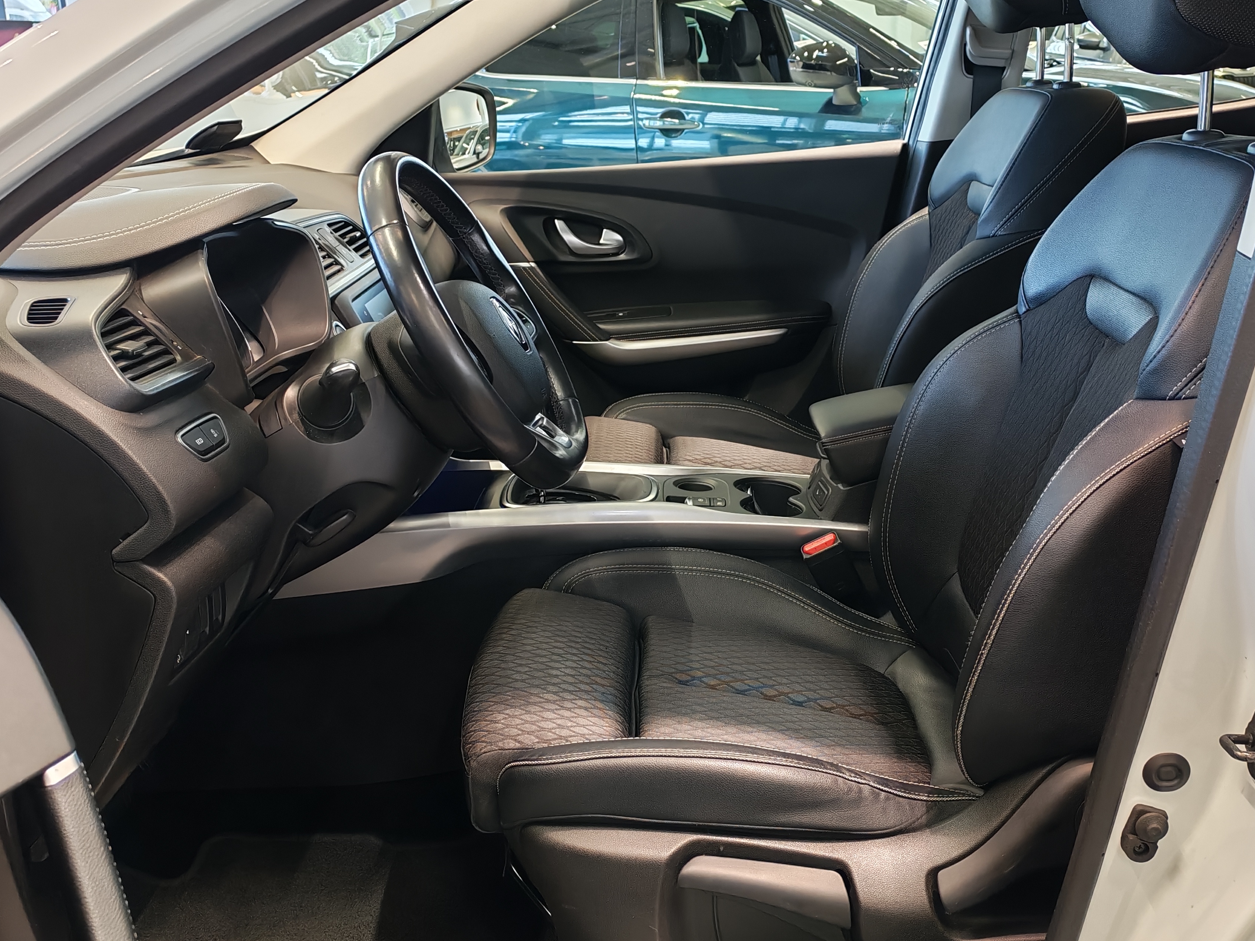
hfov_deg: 46.8
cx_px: 674
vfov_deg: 35.9
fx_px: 1450
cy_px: 436
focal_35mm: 40
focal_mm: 6.12
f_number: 1.9
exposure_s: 1/100
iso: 304
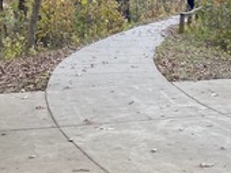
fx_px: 653
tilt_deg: +0.1
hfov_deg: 19.3
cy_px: -15
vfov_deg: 14.7
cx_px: 253
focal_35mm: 98
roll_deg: -1.5
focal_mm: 4.25
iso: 125
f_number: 1.8
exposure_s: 1/119
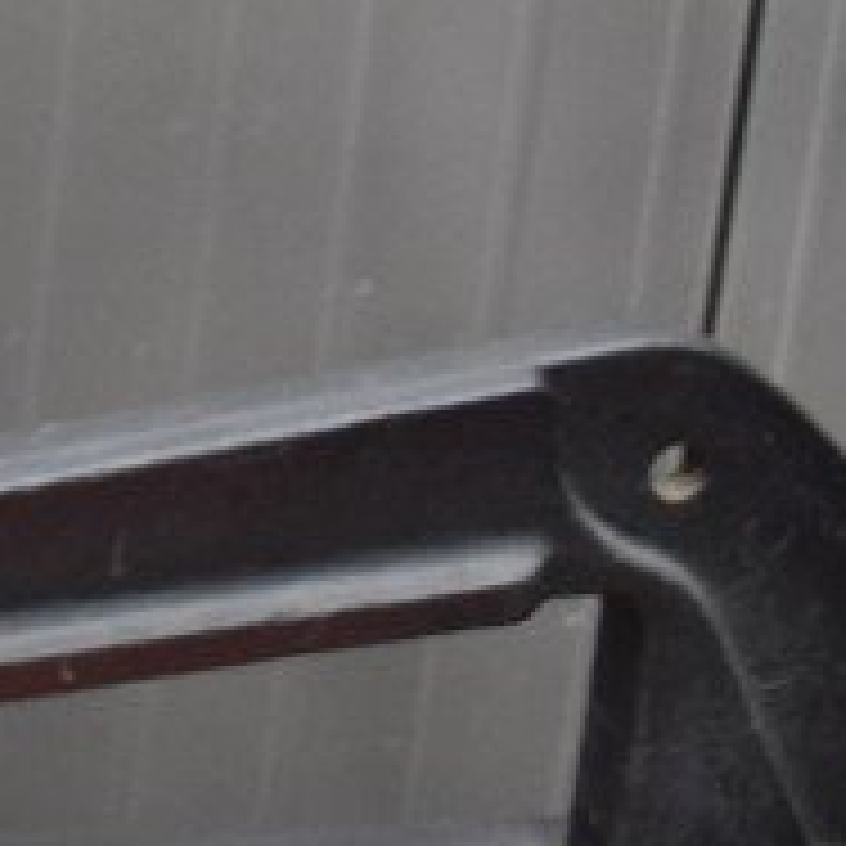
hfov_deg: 9.0
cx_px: -1588
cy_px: -616
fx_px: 4507
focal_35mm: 163
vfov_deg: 10.2
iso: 1600
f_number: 5
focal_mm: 20
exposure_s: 1/20
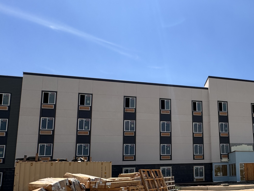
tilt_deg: +7.6
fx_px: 198
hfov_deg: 59.0
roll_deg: +1.8
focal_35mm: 27
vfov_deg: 48.9
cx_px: 212
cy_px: 148
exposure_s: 1/2273
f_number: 2.2
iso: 50
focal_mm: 2.22
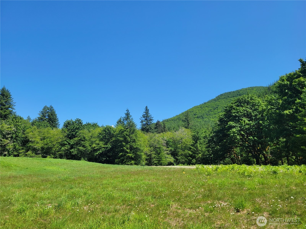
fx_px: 230
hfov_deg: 67.3
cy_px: 114
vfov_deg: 53.1
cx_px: 153
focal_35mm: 26
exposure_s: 1/2175
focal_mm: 5.4
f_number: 1.8
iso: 40
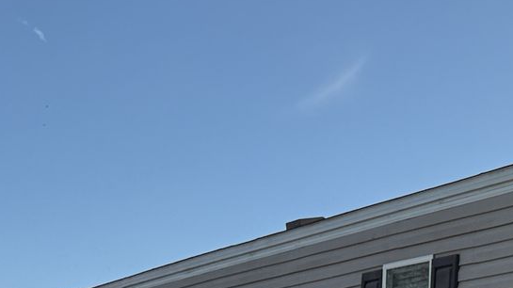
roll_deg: -1.6
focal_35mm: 96
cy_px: 308
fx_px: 1305
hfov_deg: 19.4
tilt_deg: +7.9
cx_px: 773
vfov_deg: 12.4
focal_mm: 6.76
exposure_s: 1/8130
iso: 80
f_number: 1.78
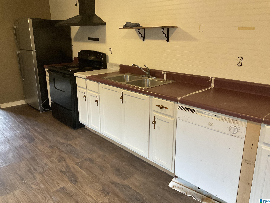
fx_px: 226
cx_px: 135
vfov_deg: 48.2
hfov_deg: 61.7
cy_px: 102
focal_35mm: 29
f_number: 1.8
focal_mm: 3
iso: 200
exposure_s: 1/60
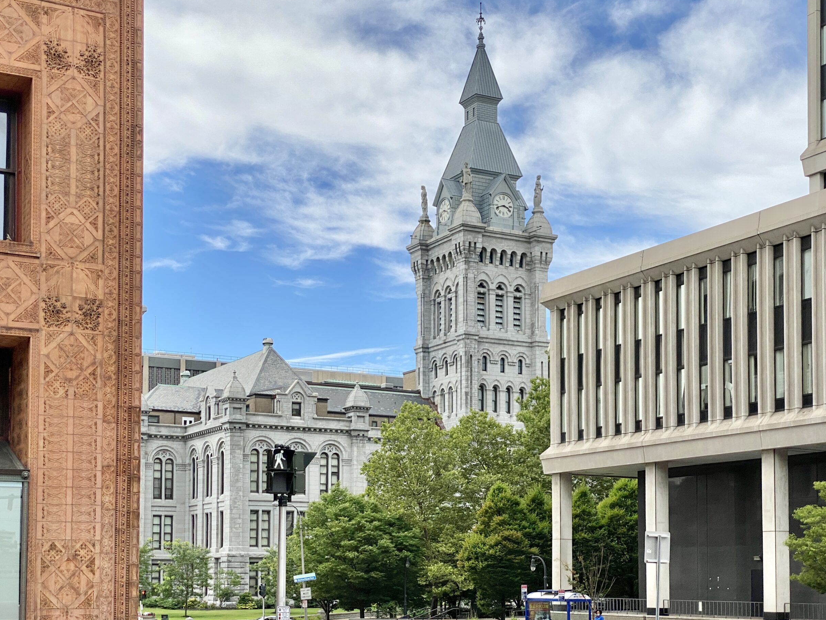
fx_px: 1312
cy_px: 301
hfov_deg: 34.9
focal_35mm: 55
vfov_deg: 26.6
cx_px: 390
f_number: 2
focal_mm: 6
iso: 20
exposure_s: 1/1261
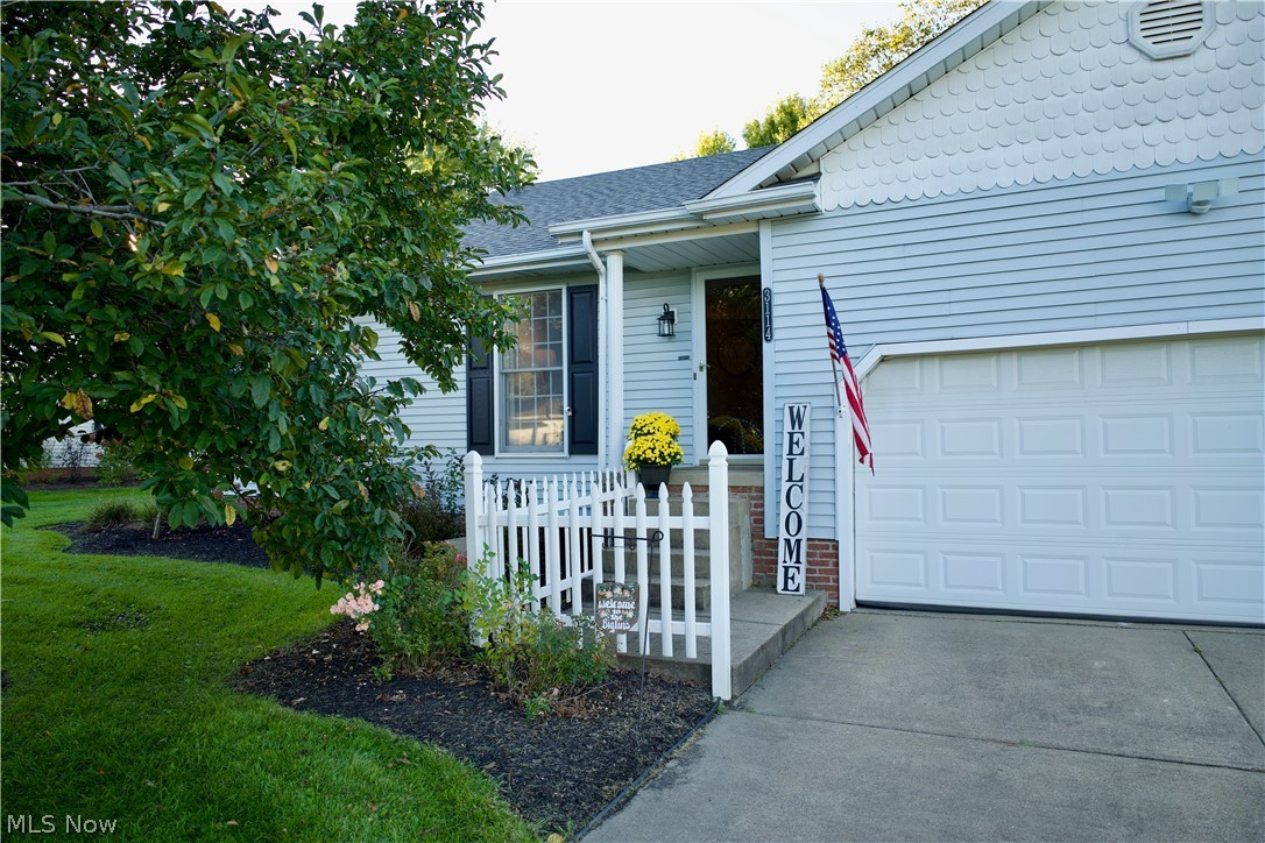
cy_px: 422
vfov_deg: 53.1
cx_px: 632
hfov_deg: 73.7
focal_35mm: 24
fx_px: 843
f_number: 2.8
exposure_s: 1/125
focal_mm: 24
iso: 100
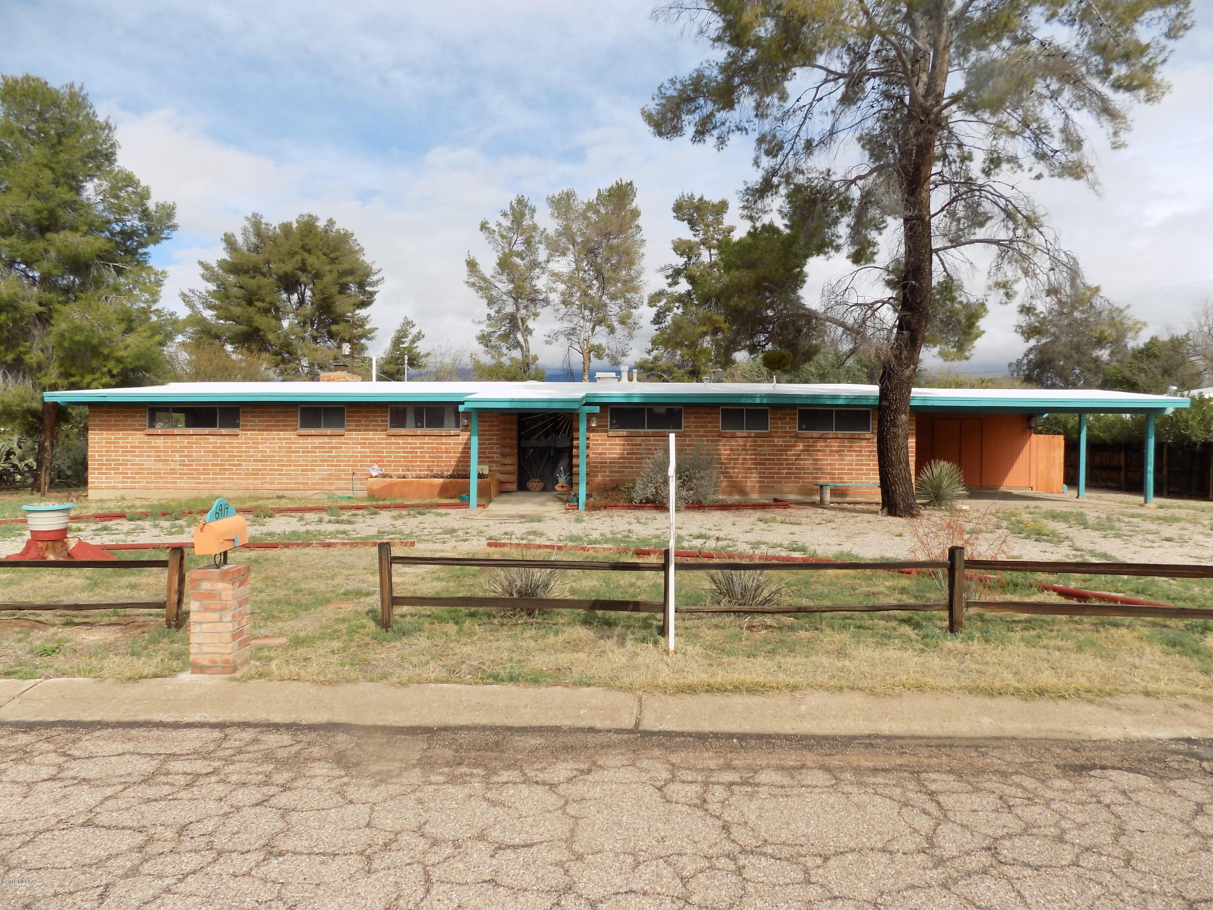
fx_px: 806
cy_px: 455
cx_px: 606
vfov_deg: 58.9
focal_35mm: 23
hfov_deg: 73.9
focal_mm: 4
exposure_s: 1/800
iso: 80
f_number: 3.1
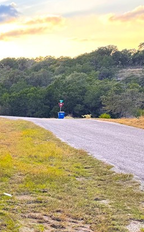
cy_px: 136
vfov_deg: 32.4
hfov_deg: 17.1
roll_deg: +1.6
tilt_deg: -6.8
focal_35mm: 63
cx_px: -111
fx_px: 396
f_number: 1.78
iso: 80
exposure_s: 1/394
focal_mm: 6.76
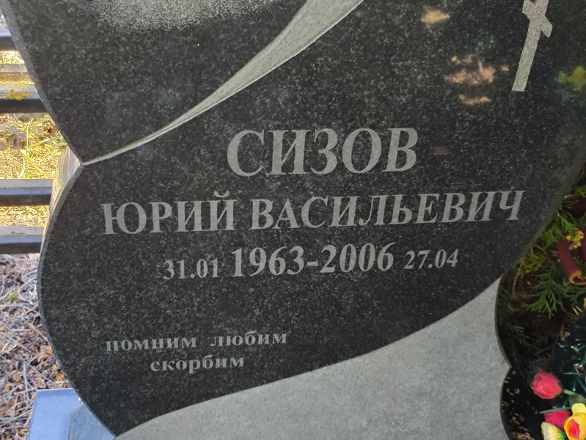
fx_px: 847
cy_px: 220
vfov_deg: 29.1
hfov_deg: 38.2
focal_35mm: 50
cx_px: 293
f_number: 1.7
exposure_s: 1/60
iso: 160
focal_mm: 4.71
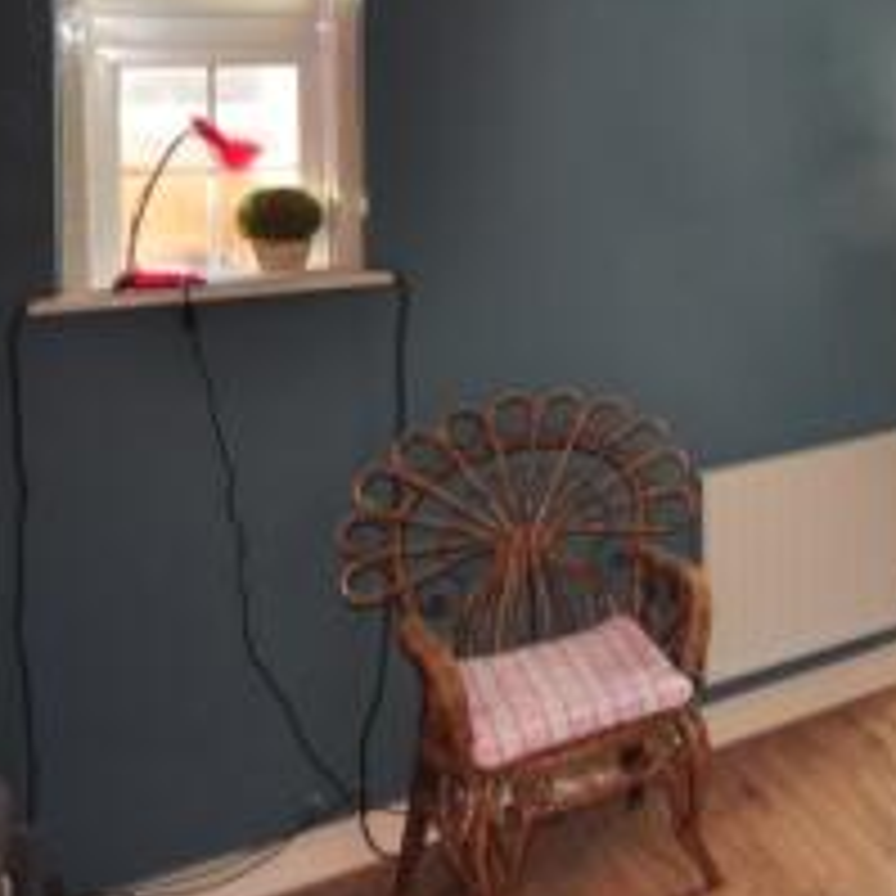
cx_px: 1468
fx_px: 1230
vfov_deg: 37.0
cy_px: 63
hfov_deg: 25.1
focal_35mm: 42
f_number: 10
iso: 200
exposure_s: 1/5
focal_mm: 10
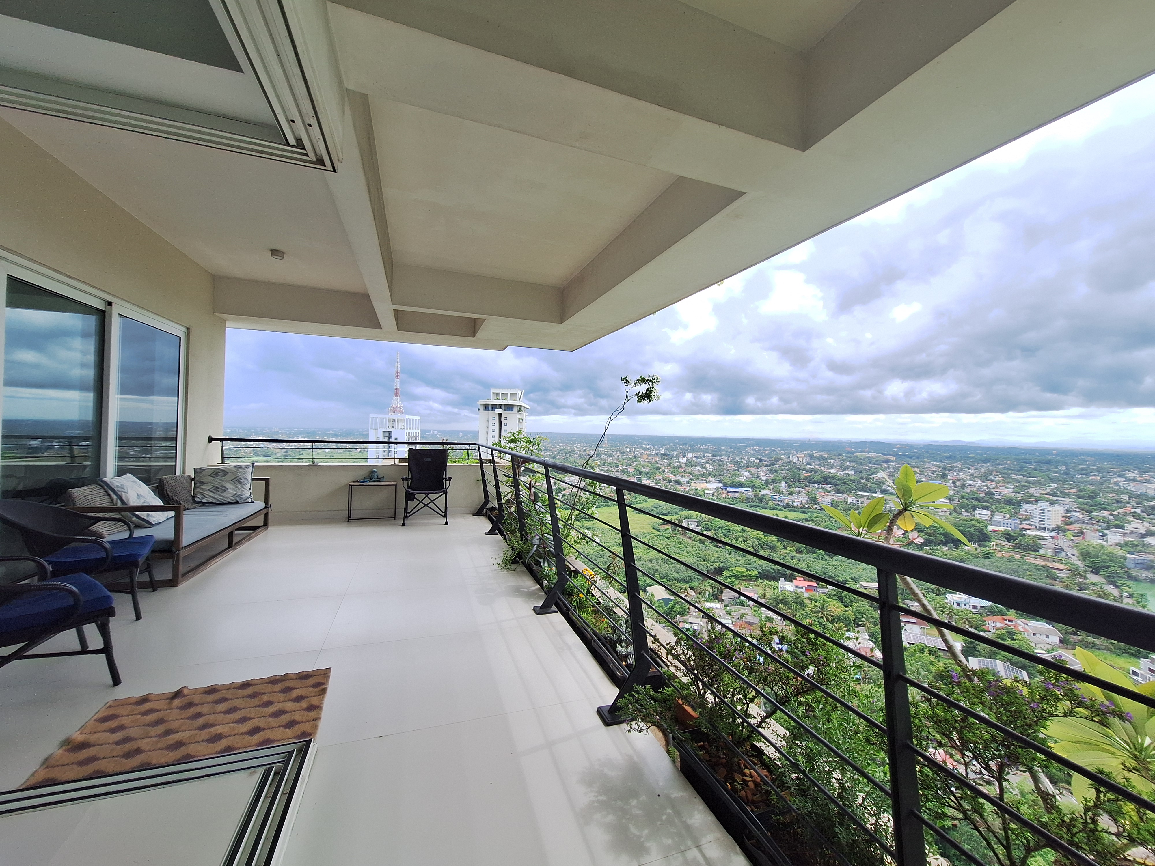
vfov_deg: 89.9
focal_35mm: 13
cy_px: 433
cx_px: 578
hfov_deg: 106.2
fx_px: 434
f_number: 2.2
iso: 40
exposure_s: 1/653
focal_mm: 1.74
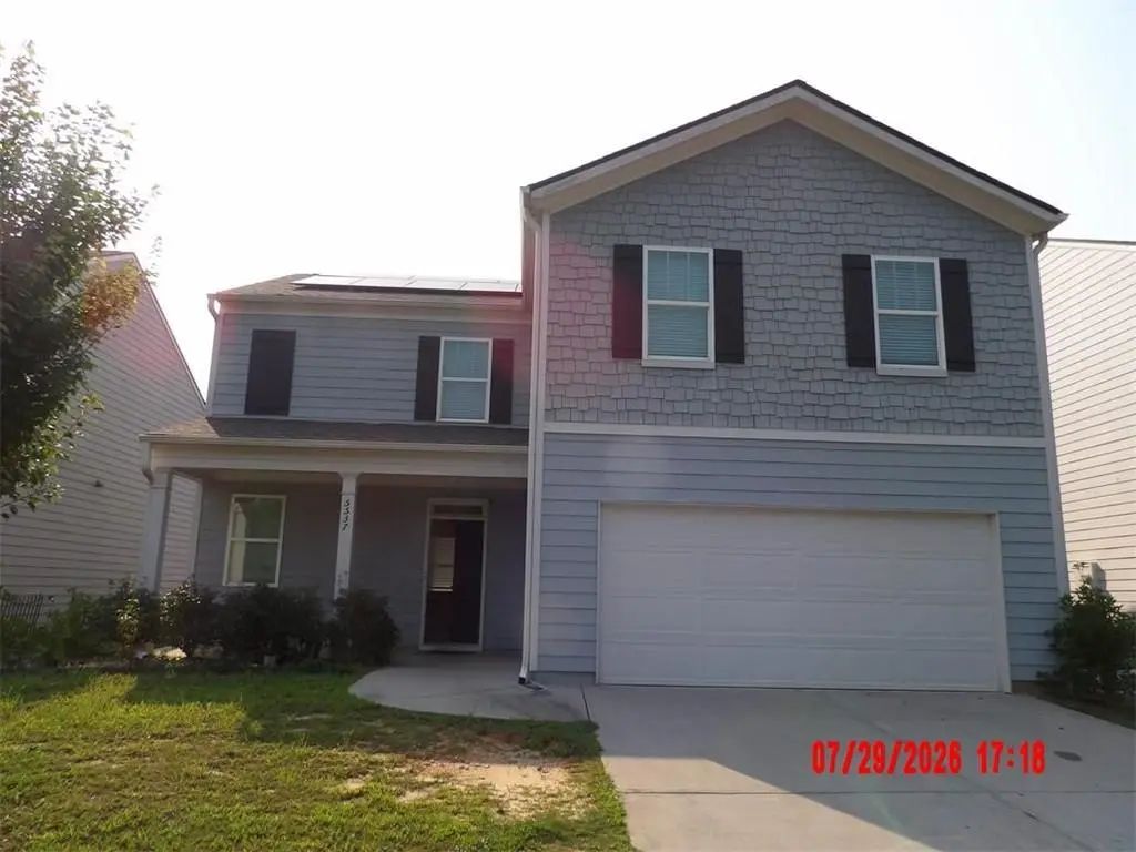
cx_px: 568
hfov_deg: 71.6
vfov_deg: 56.8
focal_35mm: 24
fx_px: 788
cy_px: 426
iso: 100
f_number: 4.6
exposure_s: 1/658
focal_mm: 4.3
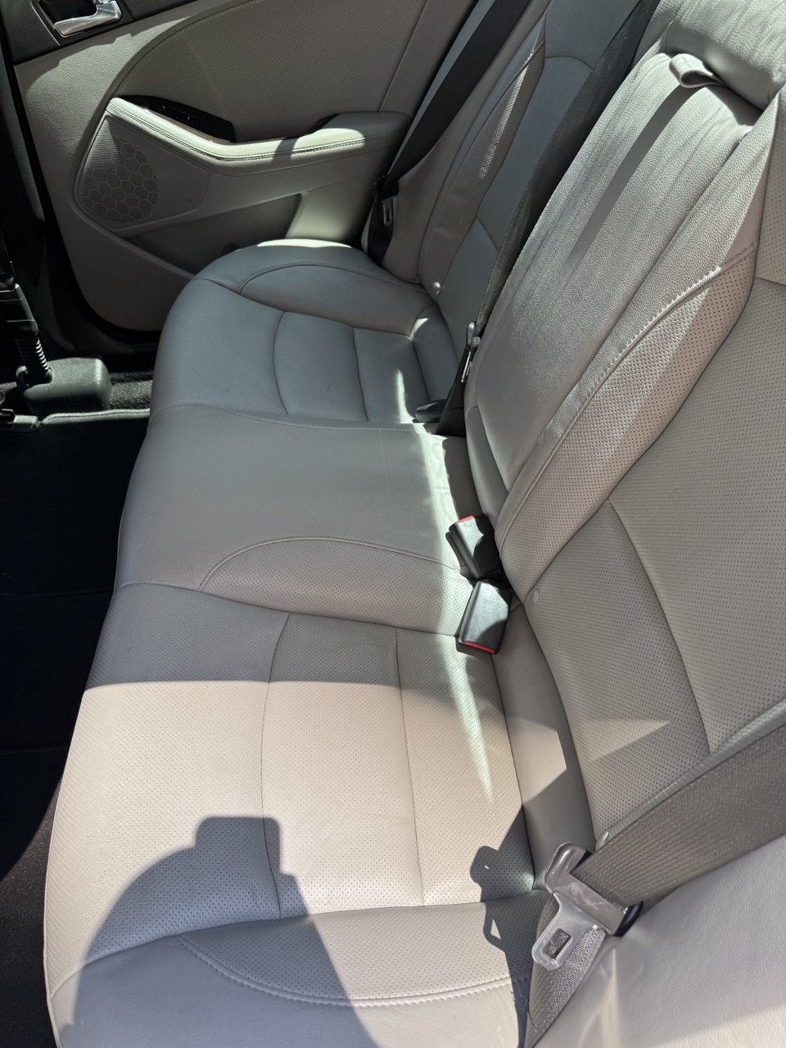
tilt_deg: -46.0
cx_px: 393
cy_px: 524
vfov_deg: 71.6
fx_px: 727
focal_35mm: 24
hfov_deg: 56.8
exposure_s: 1/299
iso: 80
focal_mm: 6.76
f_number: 1.78
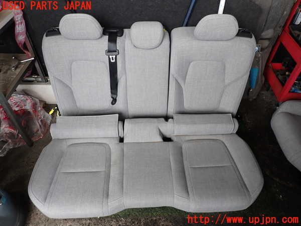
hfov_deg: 69.4
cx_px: 150
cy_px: 113
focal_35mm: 25
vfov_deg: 54.9
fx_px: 217
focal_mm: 4.5
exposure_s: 1/60
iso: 100
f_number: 2.8
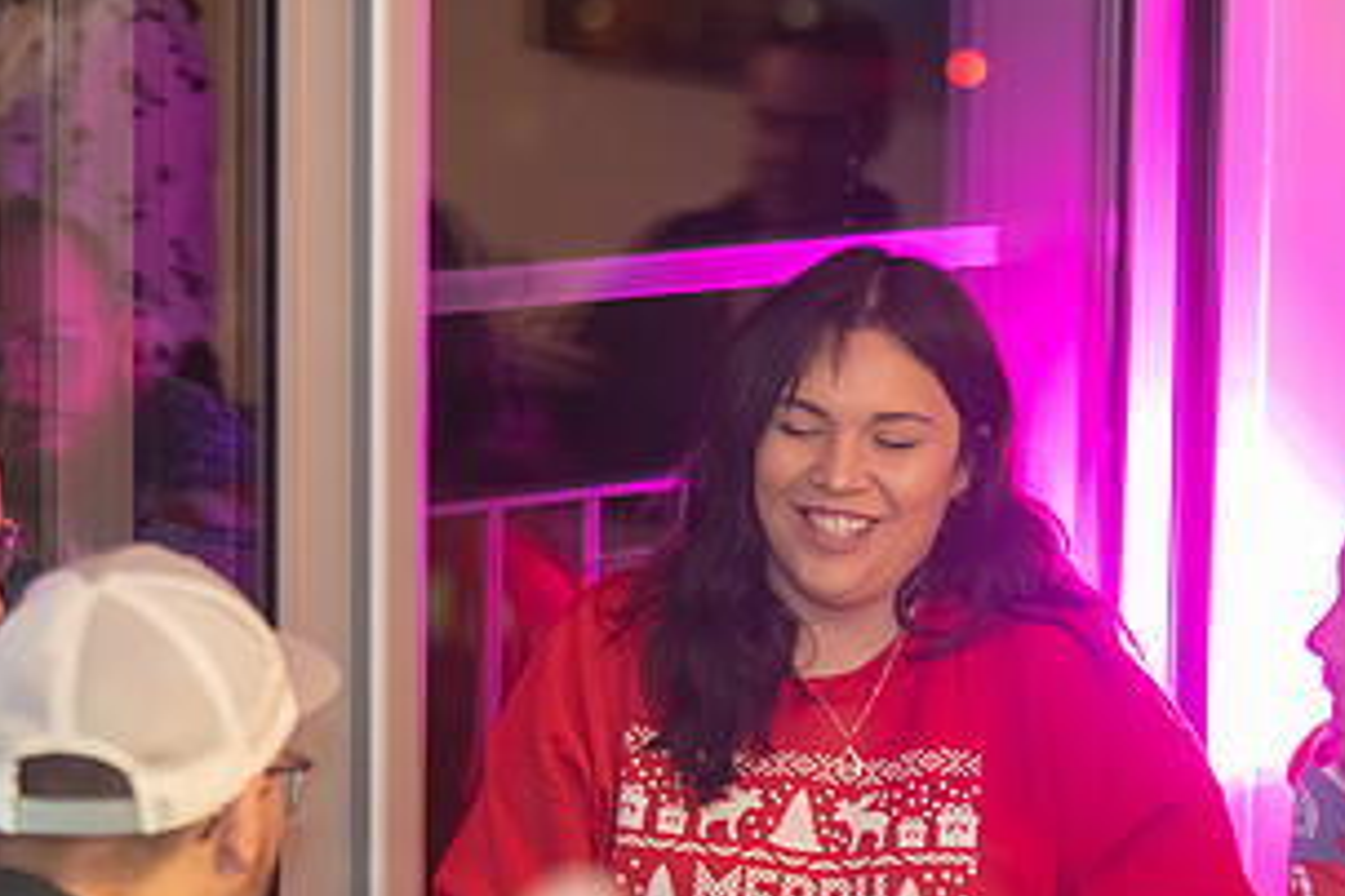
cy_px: 634
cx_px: 609
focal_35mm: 172
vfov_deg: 8.0
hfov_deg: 11.9
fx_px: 6426
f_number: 2.8
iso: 2500
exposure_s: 1/160
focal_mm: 85
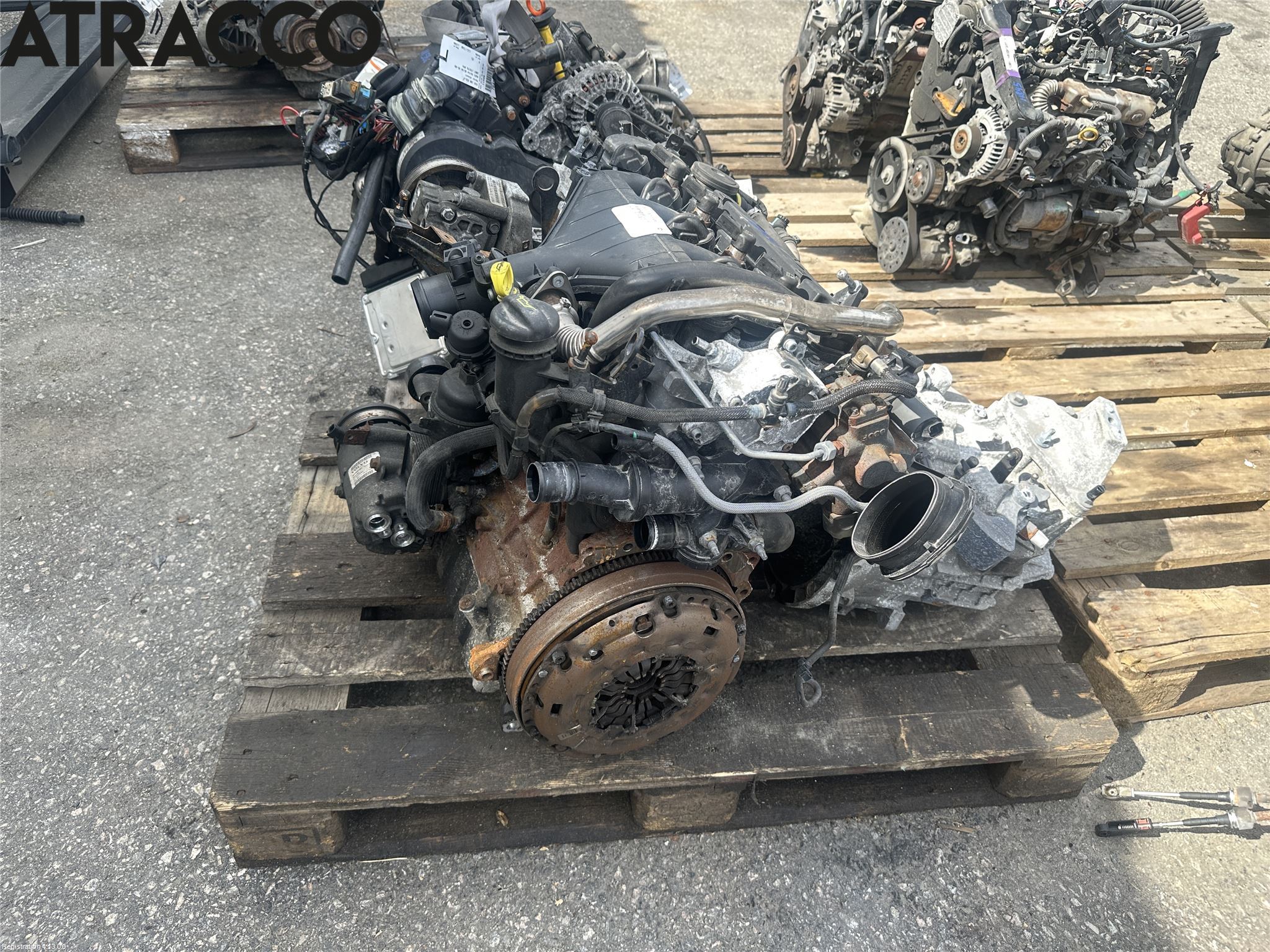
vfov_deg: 56.8
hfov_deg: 71.6
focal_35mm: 24
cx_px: 635
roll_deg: -2.9
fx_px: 881
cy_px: 476
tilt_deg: -40.3
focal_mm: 6.86
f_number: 1.78
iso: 80
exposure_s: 1/480
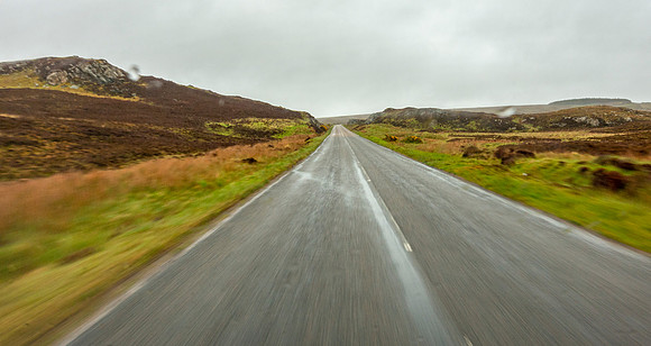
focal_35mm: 31
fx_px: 524
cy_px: 129
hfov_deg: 63.7
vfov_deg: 36.3
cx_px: 326
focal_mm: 10.6
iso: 125
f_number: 8
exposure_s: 1/30
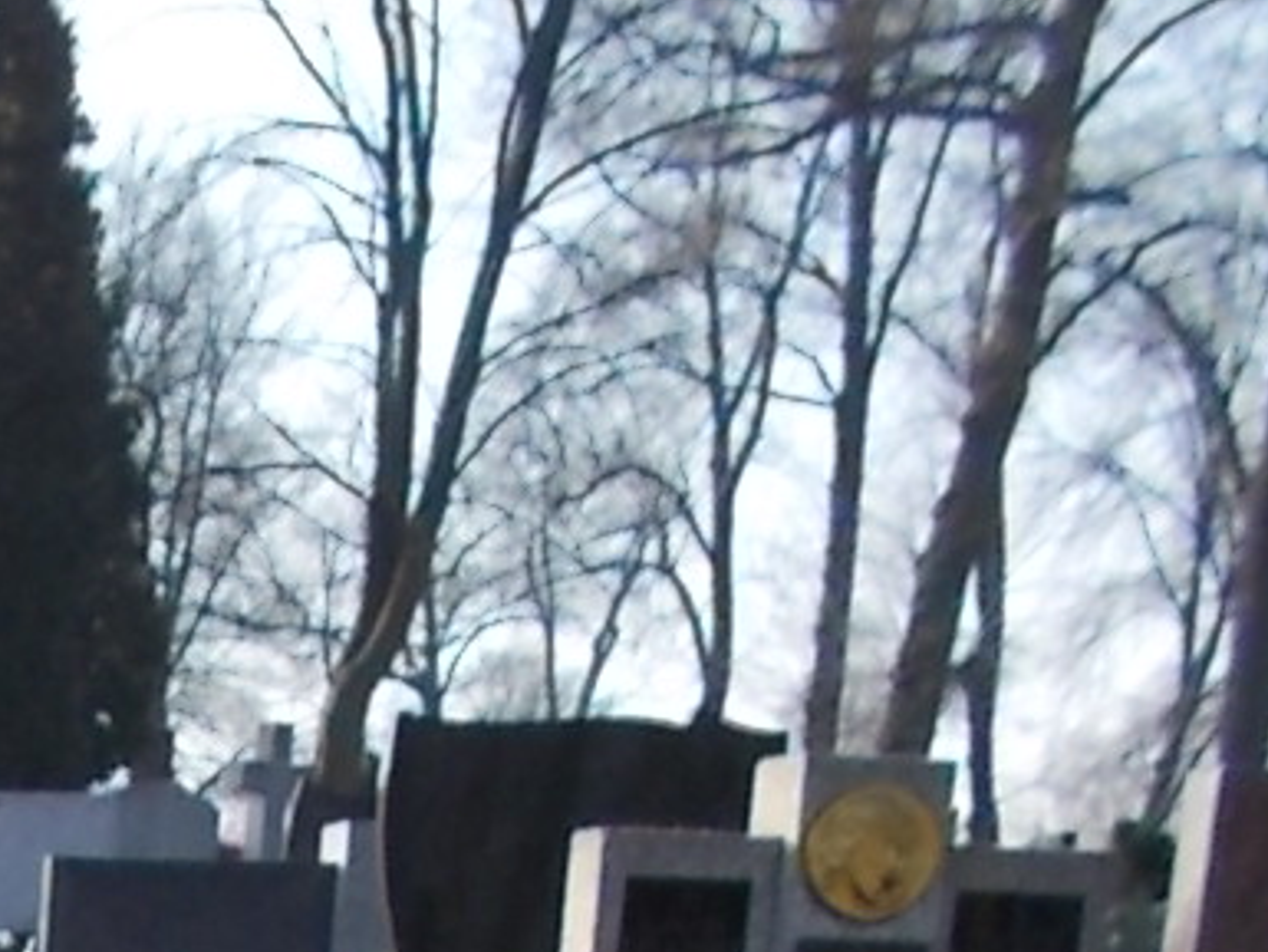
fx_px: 3957
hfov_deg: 15.7
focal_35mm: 108
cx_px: -968
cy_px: 1924
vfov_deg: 12.1
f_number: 3.2
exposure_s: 1/400
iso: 80
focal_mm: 4.6
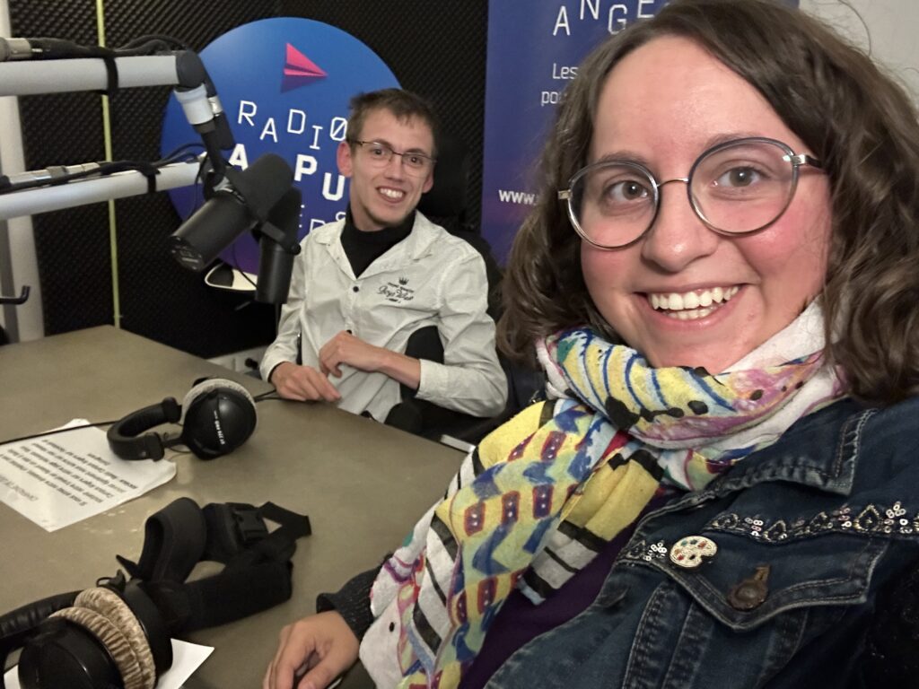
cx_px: 460
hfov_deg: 60.0
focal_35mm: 30
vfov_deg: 46.8
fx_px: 796
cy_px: 344
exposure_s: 1/25
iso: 500
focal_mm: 2.69
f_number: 1.9
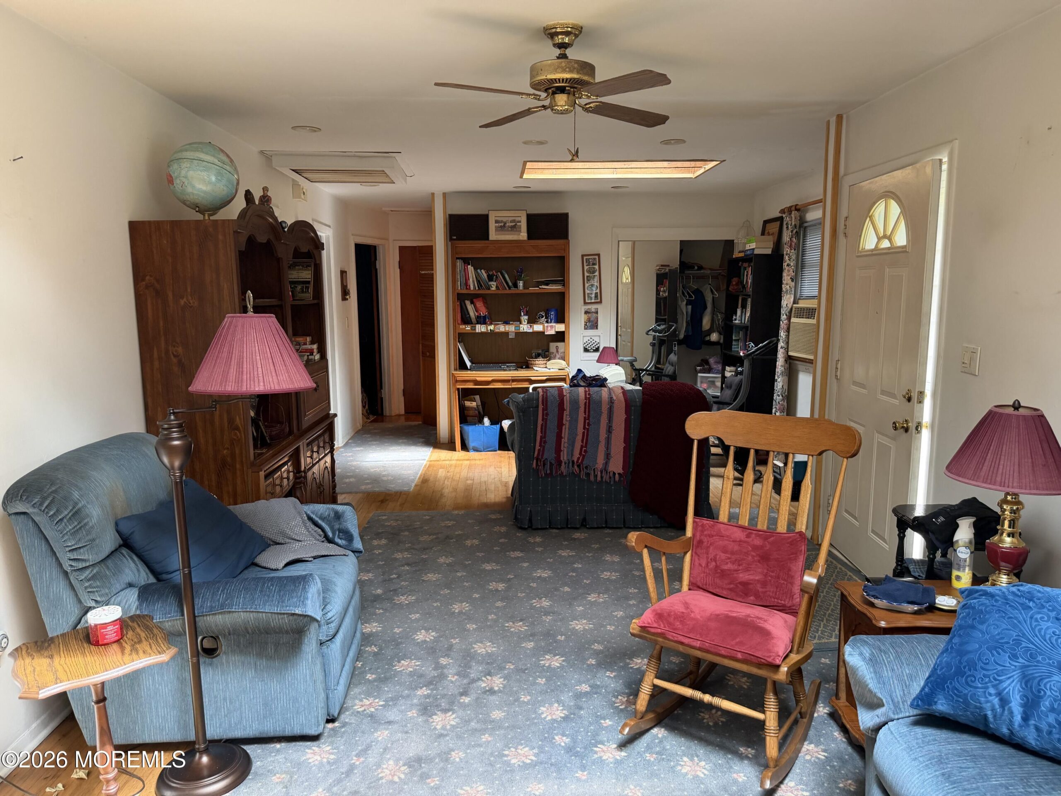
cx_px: 530
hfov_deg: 71.6
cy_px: 398
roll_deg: +0.4
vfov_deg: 56.8
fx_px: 736
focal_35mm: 24
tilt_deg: -9.2
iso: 200
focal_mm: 6.76
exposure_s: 1/61
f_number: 1.78
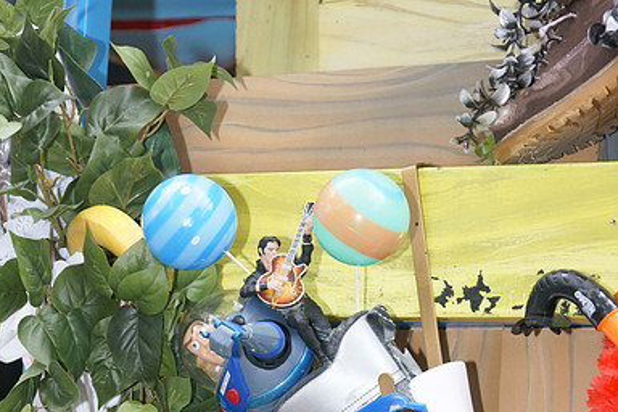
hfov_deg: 15.1
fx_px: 2334
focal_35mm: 136
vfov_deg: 10.1
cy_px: 338
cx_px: 310
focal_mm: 60
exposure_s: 1/100
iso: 400
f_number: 3.2
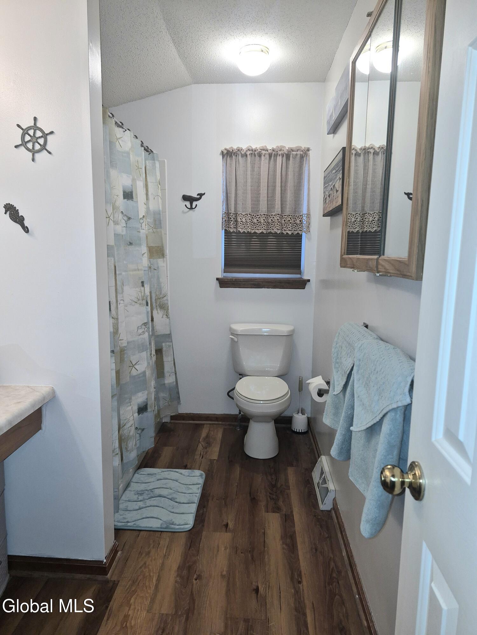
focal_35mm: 23
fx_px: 423
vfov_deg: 73.9
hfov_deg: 58.9
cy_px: 318
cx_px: 238
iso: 80
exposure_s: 1/60.2
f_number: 1.8
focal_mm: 5.4
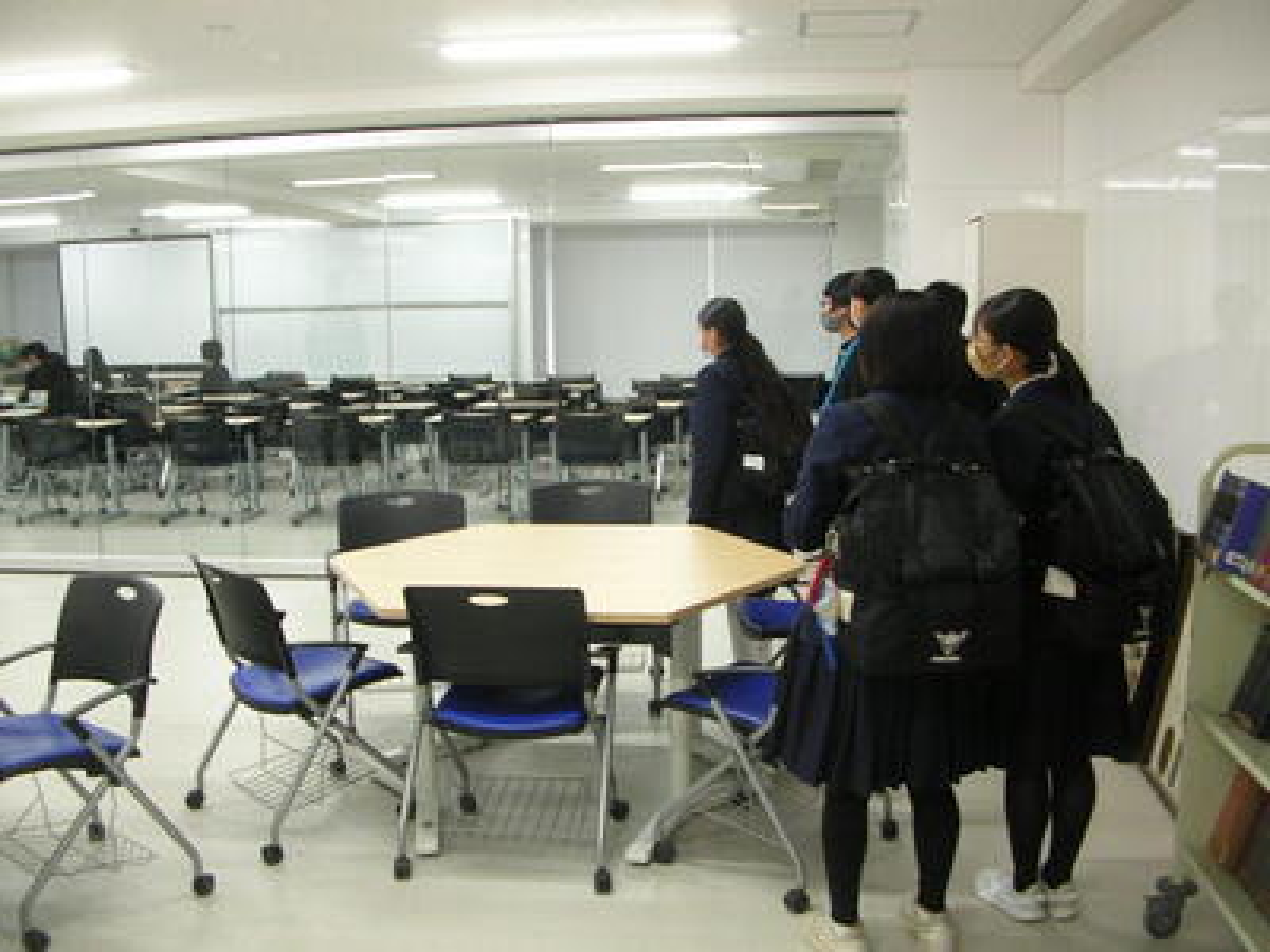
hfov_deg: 52.6
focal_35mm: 35
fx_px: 1284
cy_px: 476
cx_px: 635
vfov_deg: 40.7
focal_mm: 5.8
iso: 50
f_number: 2.8
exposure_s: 1/12.7
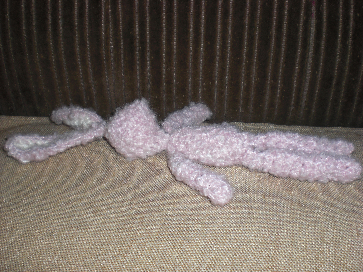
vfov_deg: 37.7
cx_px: 182
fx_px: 398
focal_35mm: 38
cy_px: 136
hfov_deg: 49.0
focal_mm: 6.3
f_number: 3.1
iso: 64
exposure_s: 1/60
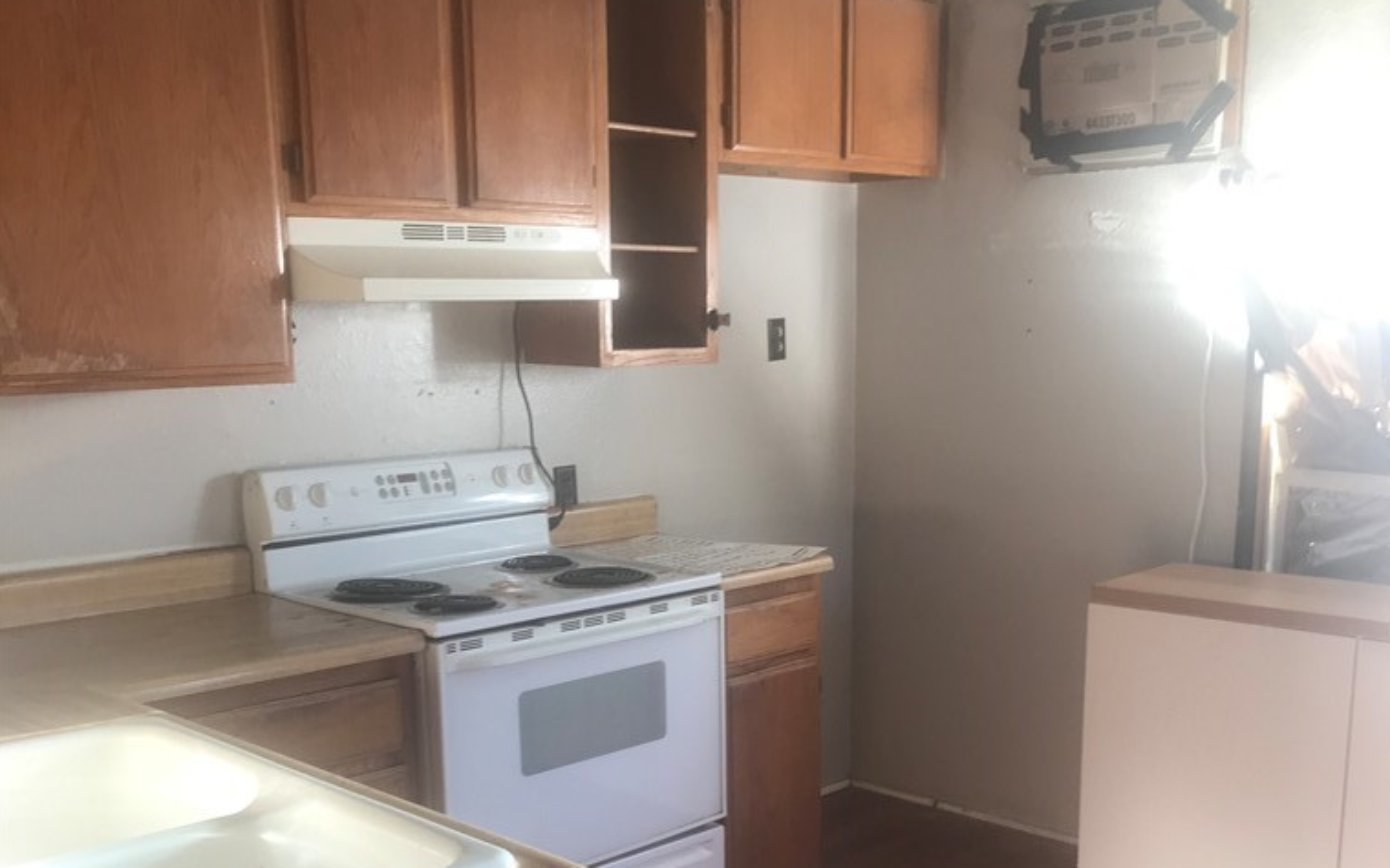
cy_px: 676
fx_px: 1515
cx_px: 699
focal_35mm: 40
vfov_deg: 31.3
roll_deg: +0.9
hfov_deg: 49.3
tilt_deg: -12.7
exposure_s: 1/40
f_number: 1.8
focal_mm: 3.99
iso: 25
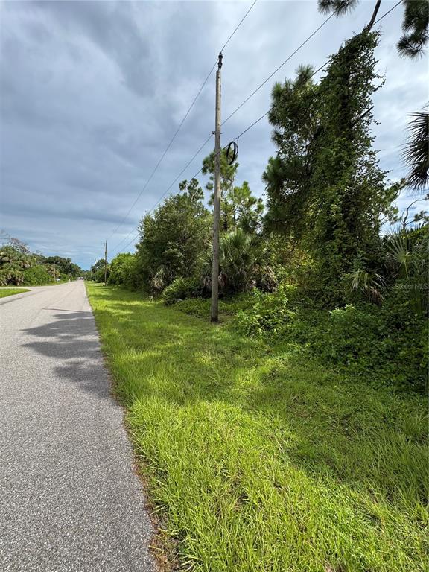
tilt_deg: -2.7
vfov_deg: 102.1
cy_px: 286
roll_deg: -0.6
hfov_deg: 85.7
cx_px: 214
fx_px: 231
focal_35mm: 14
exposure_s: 1/1078
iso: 50
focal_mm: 2.22
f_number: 2.2
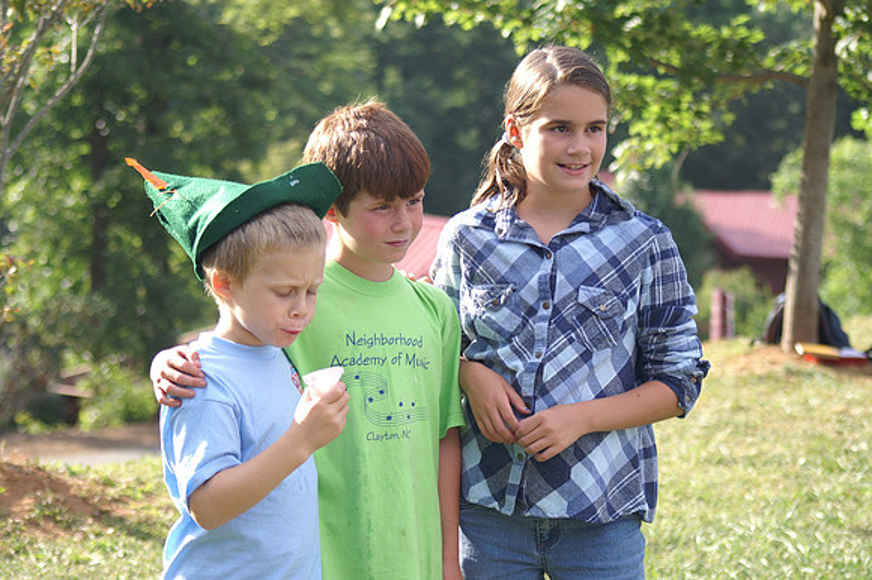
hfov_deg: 19.5
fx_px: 2542
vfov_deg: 13.0
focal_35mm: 105
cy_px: 290
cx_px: 436
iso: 100
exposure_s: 1/250
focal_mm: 70
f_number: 4.5
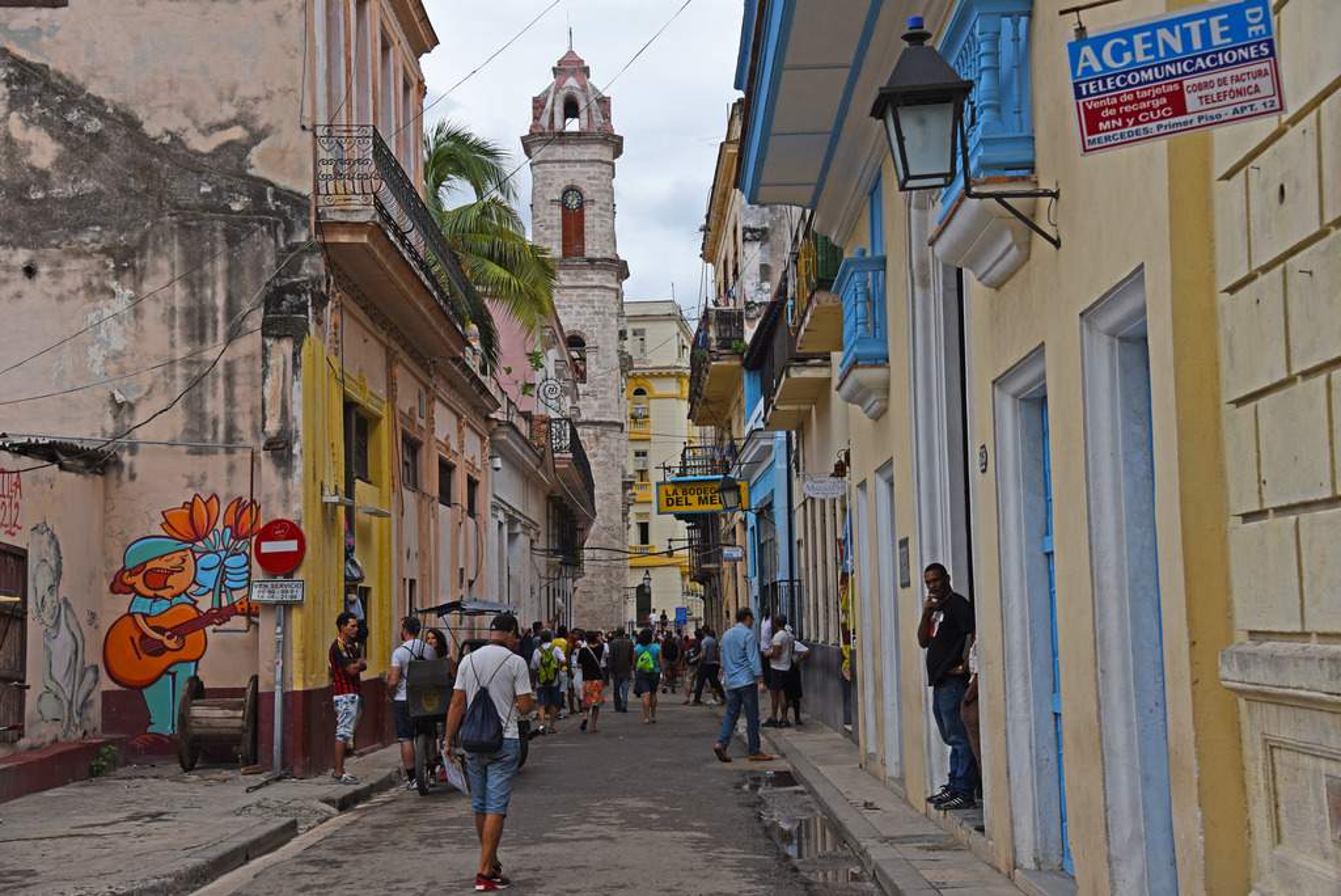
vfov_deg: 27.0
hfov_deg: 39.6
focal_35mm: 50
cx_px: 670
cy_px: 448
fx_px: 1863
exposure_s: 1/500
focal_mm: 50
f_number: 5
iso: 100
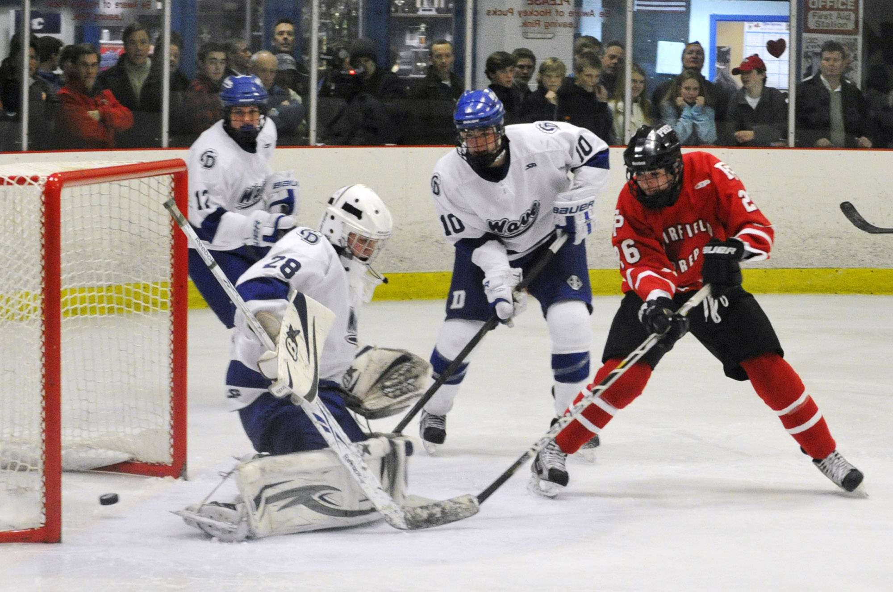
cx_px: 446
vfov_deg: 19.4
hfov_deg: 28.9
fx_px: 1733
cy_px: 296
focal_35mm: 70
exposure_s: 1/400
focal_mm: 70
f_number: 4
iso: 6400
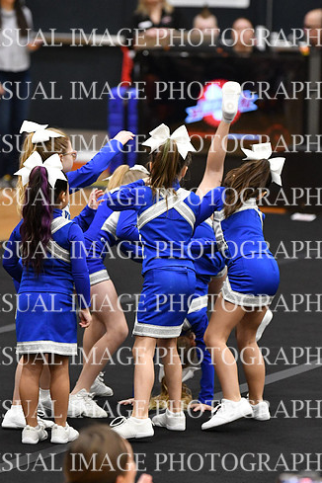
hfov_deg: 5.0
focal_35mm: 275
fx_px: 3689
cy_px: 223
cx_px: 148
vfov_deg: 7.5
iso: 5000
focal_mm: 155
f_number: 2.8
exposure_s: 1/800
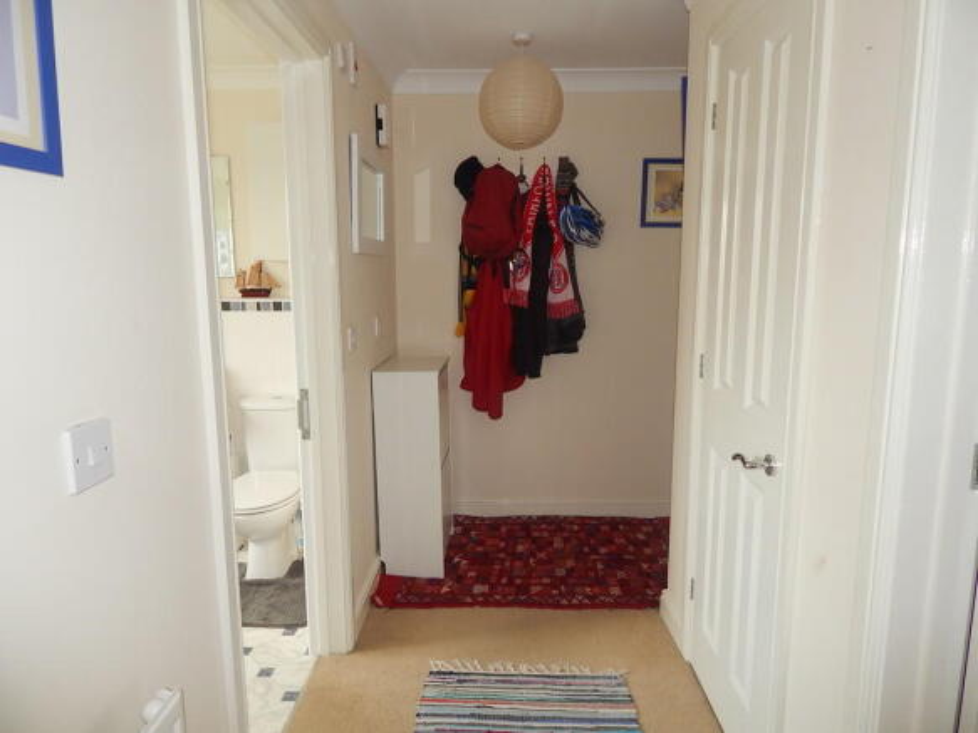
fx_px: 650
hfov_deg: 73.9
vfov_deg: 58.9
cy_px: 366
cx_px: 489
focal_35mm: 23
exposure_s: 1/30
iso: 200
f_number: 3
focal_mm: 4
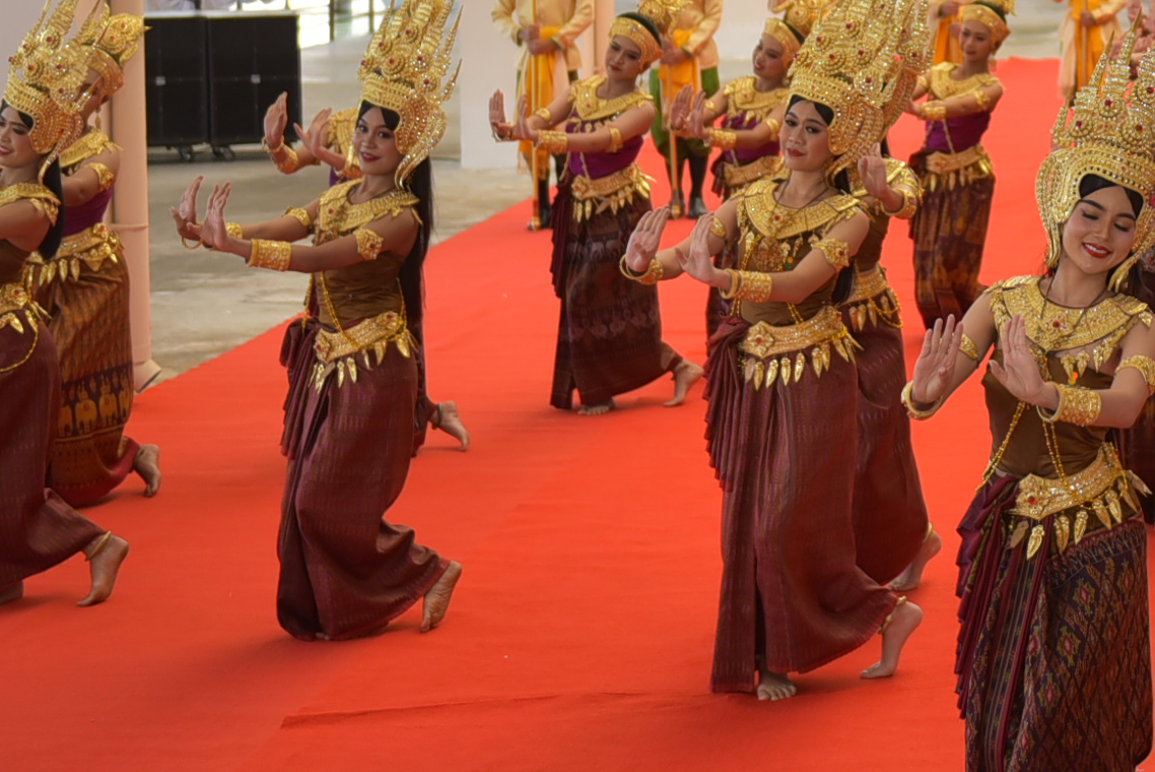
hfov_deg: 17.9
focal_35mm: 111
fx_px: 3563
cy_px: -39
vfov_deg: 12.2
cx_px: 1191
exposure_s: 1/1500
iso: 560
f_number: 2.8
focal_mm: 42
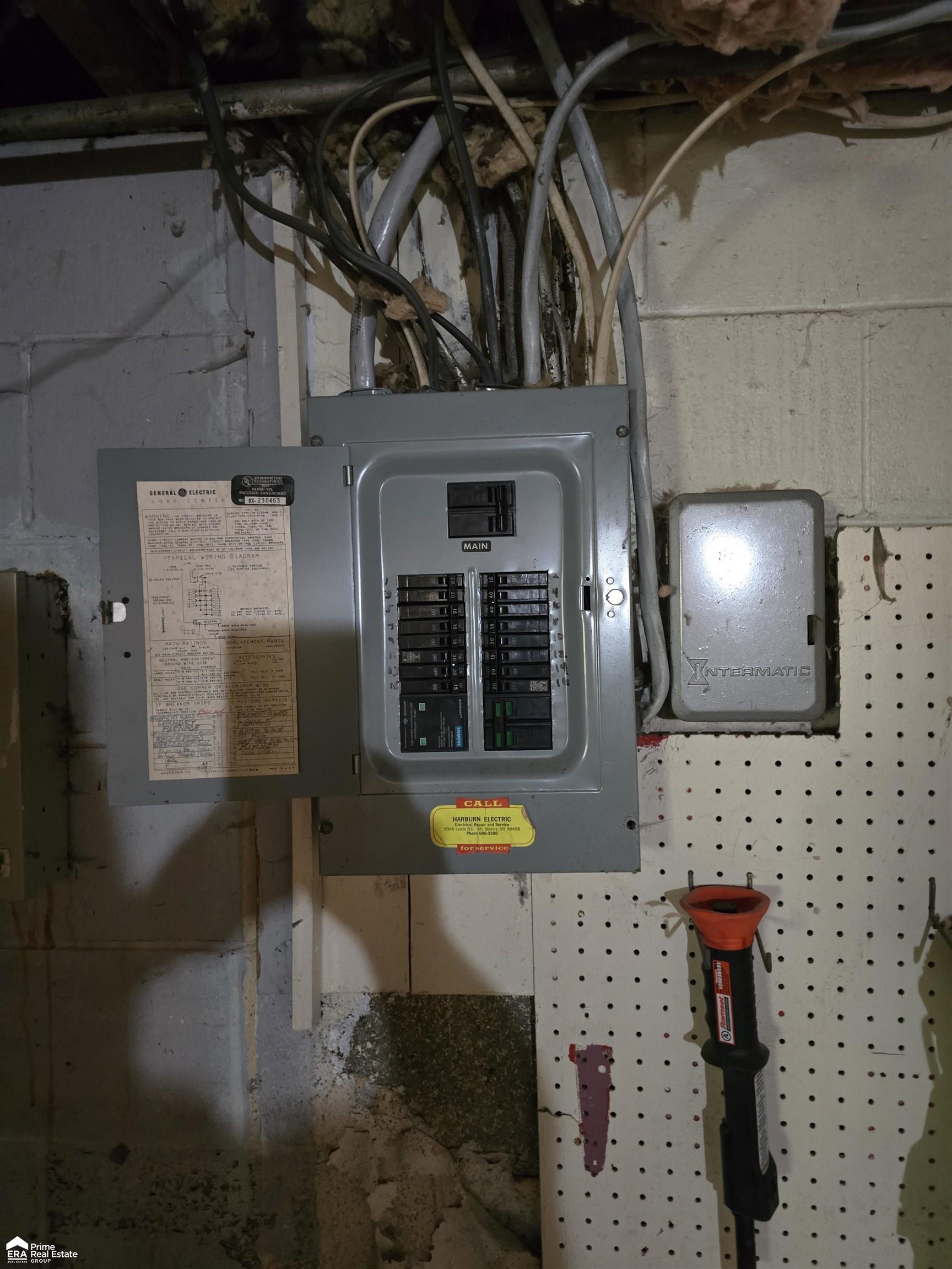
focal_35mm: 23
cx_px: 476
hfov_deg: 58.9
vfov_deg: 73.9
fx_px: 843
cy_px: 634
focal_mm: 6.3
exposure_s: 1/30
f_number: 1.7
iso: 1250
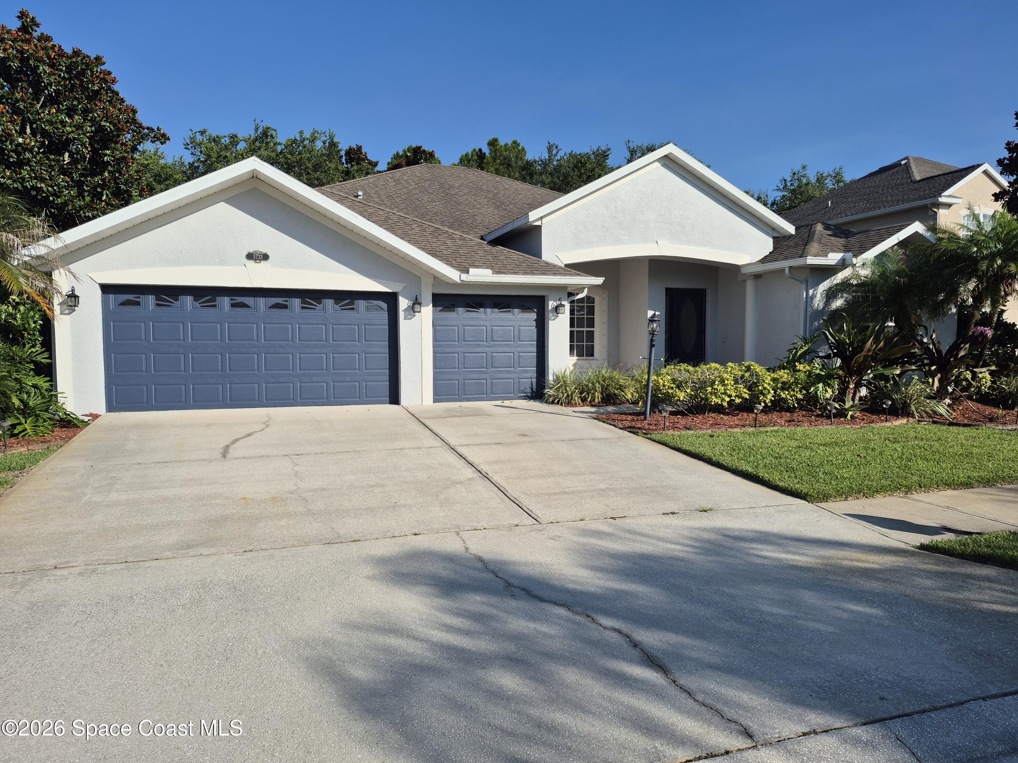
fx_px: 676
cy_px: 382
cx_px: 509
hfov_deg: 73.9
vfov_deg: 58.9
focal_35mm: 23
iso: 25
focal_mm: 5.4
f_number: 1.8
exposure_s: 1/2256
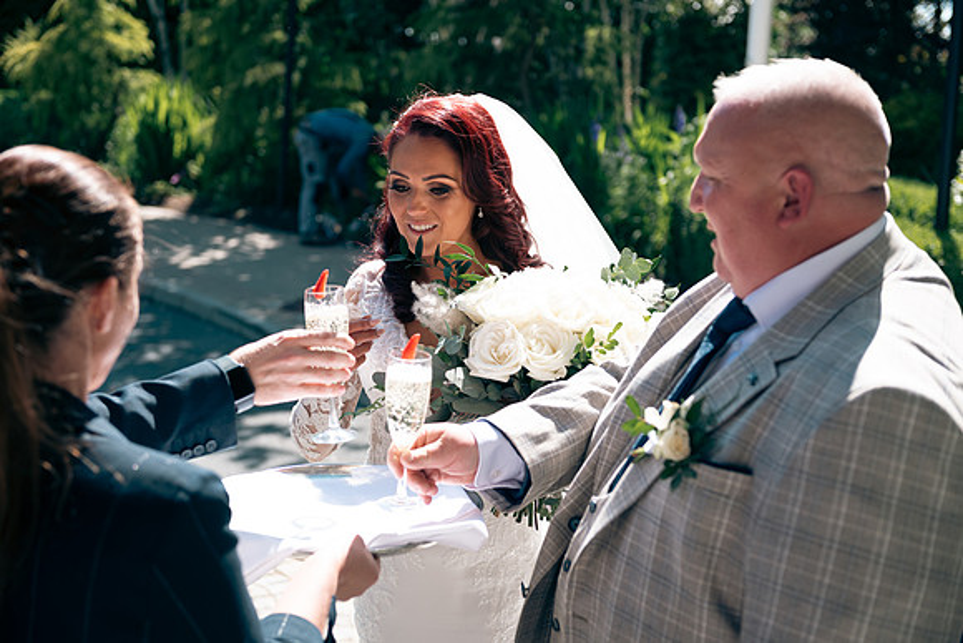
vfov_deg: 24.6
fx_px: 1472
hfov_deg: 36.2
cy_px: 322
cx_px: 482
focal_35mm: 55
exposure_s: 1/500
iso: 100
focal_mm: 55
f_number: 3.5
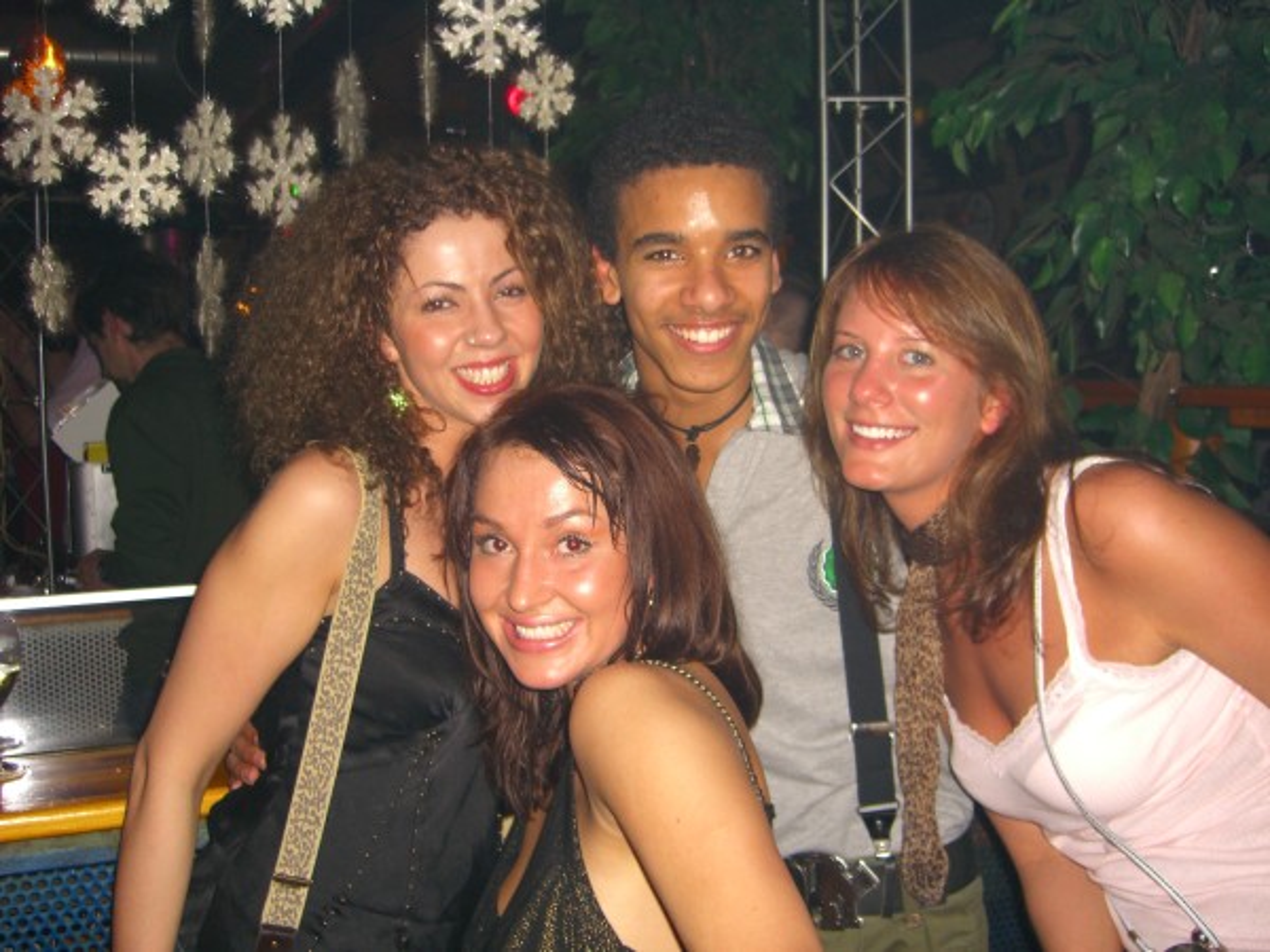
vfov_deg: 37.7
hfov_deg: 49.0
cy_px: 476
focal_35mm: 38
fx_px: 1394
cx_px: 635
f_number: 2.8
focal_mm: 7.9
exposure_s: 1/60
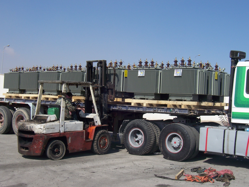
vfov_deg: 26.1
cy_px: 94
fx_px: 403
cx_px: 124
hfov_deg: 34.3
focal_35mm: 56
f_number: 5.6
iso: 80
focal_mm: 9.6
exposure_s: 1/640
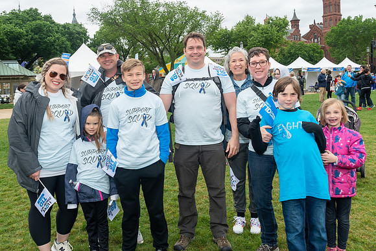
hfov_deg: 57.4
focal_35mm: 33
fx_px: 342
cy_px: 99
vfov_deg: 40.1
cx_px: 161
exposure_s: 1/250
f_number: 7.1
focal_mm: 18
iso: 250
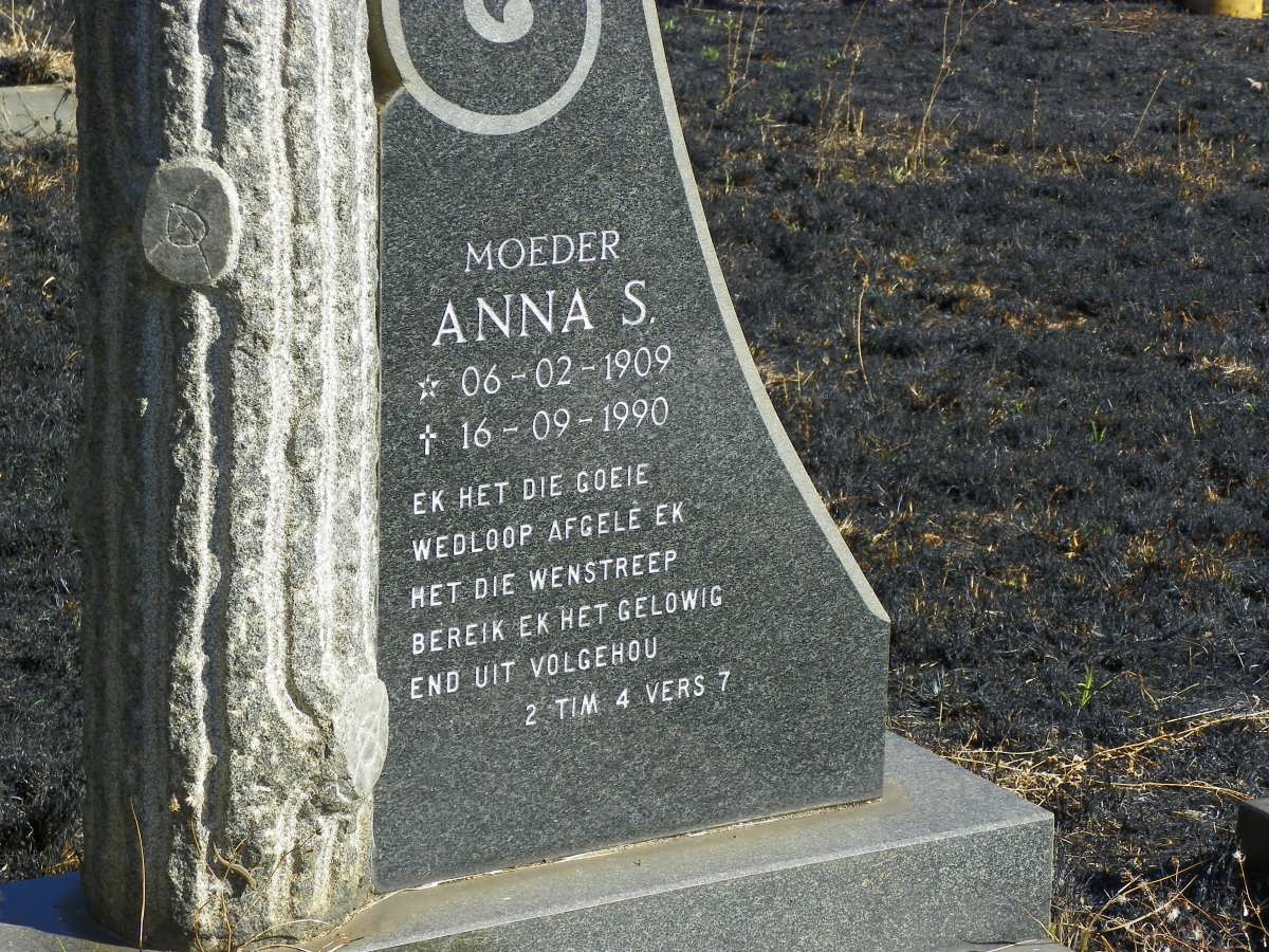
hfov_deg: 18.7
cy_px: 476
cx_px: 634
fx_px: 3849
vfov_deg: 14.1
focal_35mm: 105
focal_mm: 18.8
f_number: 4.5
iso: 64
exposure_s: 1/200
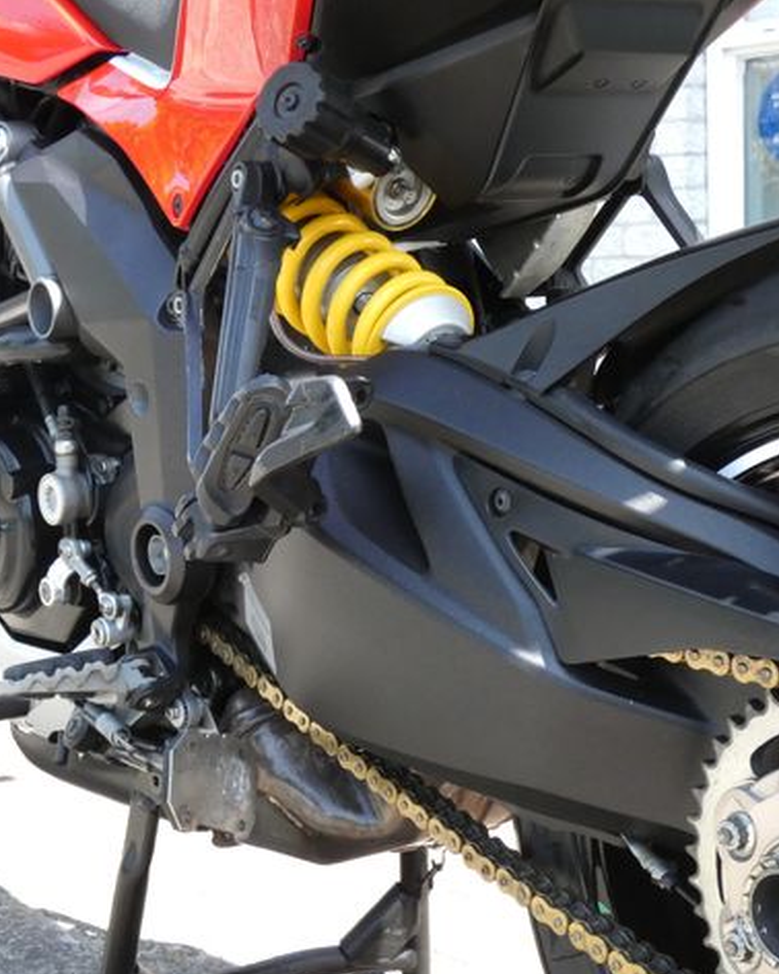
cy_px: 490
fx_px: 2019
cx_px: 321
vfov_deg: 27.1
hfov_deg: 21.8
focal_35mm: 70
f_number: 3.9
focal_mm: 9.5
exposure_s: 1/800
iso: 800
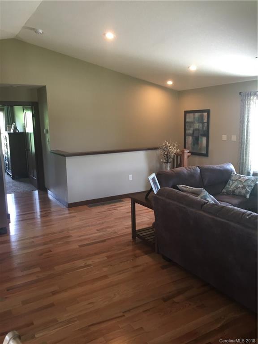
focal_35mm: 29
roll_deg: +1.6
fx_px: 288
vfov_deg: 61.7
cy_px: 172
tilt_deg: -9.1
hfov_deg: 48.2
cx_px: 129
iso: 80
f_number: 2.2
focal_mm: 4.15
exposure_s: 1/33
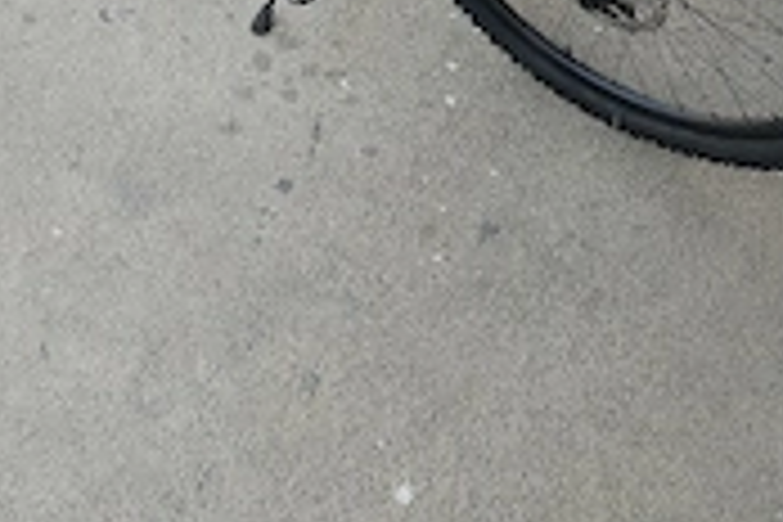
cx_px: 338
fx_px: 1196
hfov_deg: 36.2
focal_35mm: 55
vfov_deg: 20.6
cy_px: -288
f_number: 1.6
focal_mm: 6.57
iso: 227
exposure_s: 1/204
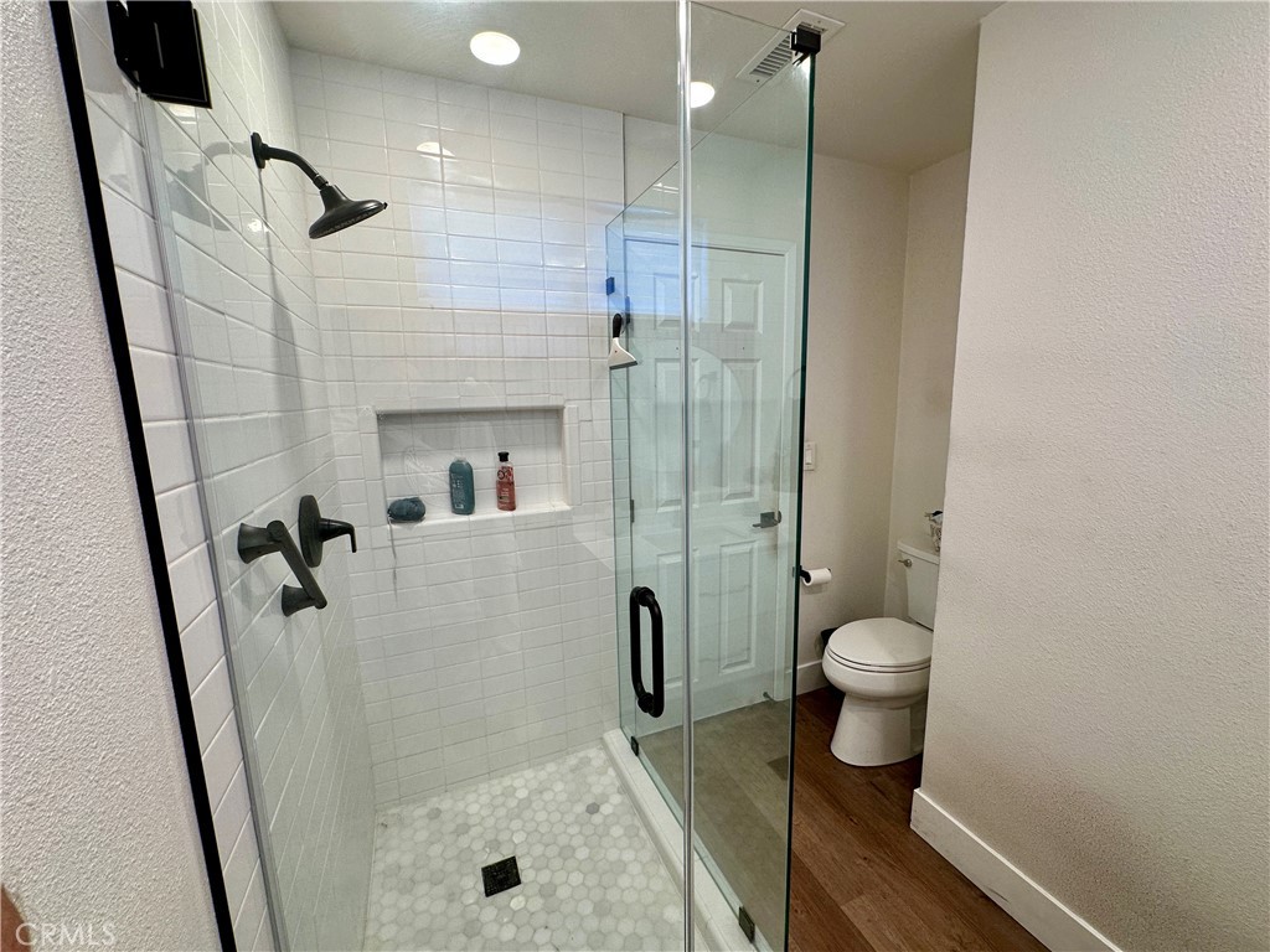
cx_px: 635
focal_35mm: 14
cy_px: 476
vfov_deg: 85.7
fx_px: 514
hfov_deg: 102.1
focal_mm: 2.22
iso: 125
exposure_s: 1/120
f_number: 2.2
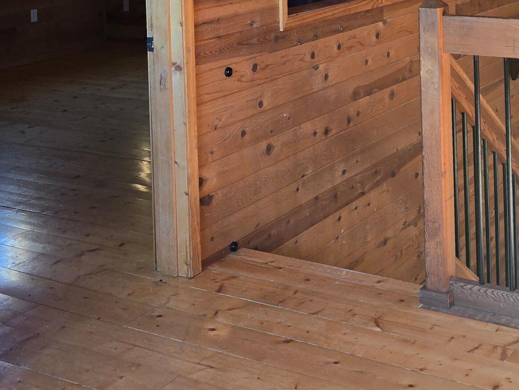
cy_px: -52
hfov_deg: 31.8
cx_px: 415
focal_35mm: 59
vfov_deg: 23.2
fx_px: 885
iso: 100
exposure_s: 1/60
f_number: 1.7
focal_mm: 6.3
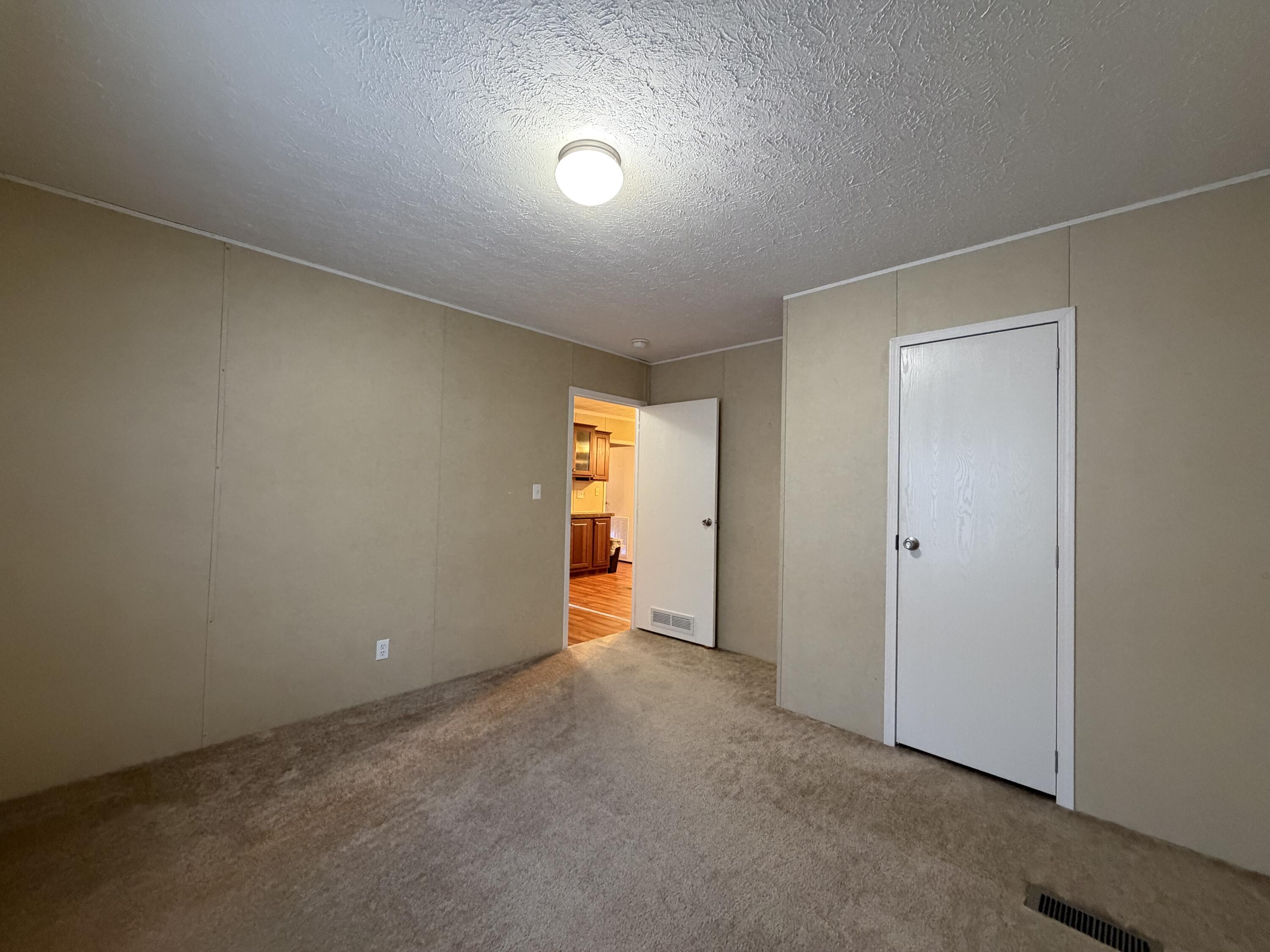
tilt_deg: +1.1
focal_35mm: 14
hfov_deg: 102.1
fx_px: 514
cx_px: 635
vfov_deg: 85.7
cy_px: 476
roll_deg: -1.3
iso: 640
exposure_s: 1/60
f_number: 2.2
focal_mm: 2.22
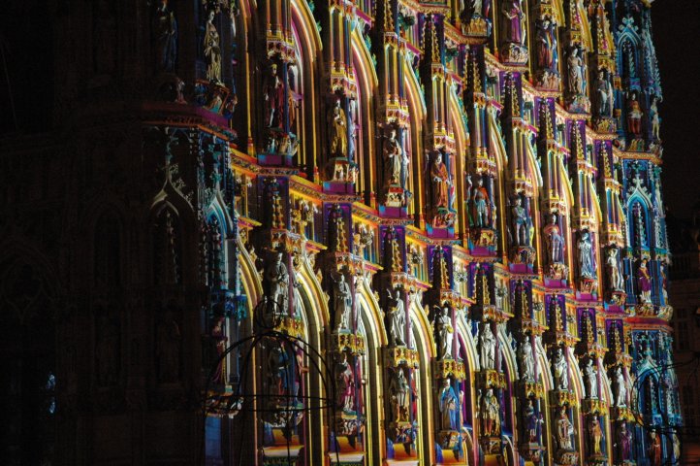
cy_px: 233
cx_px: 350
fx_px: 1748
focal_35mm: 90
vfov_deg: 15.2
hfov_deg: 22.6
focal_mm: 60
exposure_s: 1/5
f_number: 4.5
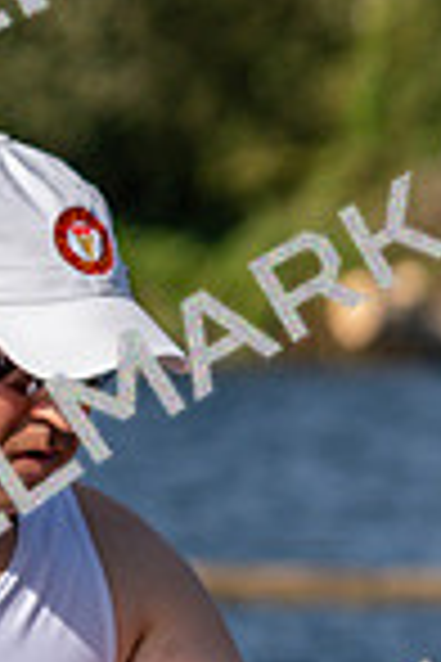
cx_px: 1228
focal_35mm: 790
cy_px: 610
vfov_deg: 2.6
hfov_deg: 1.7
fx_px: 14515
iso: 125
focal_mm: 200
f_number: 5.6
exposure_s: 1/1600
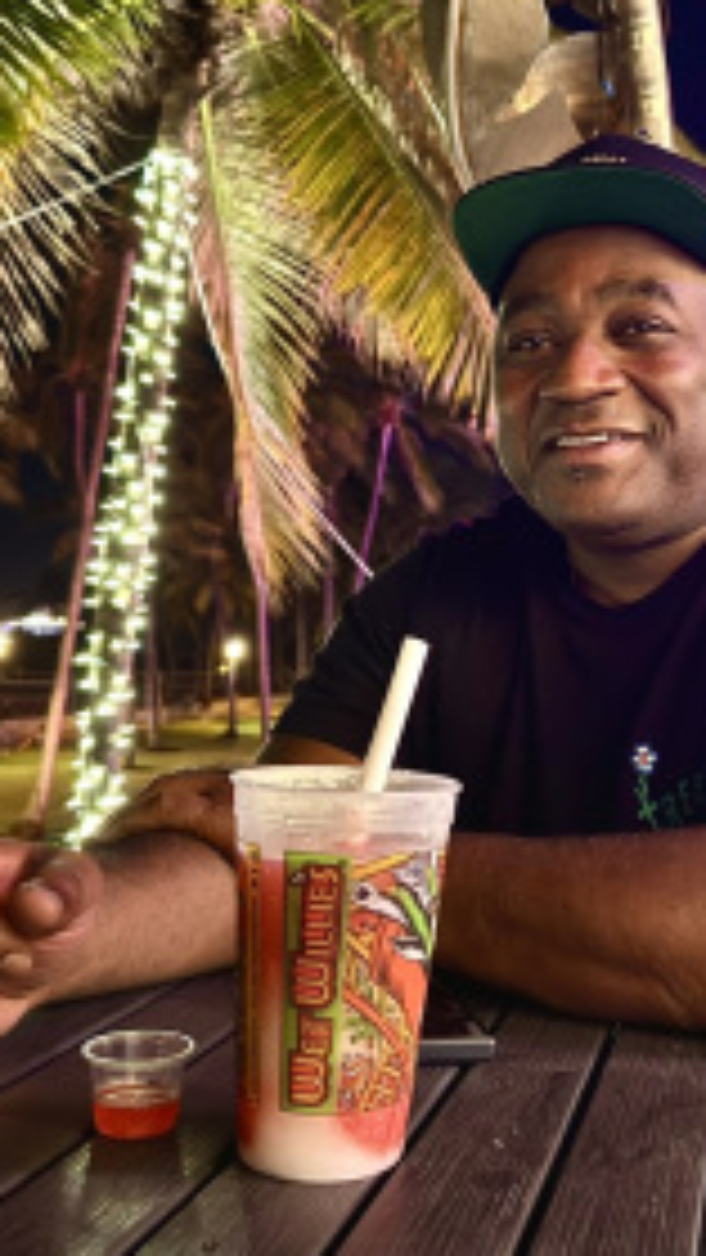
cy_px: 549
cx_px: 542
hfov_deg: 29.2
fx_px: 1331
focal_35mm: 40
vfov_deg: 50.3
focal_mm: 6.76
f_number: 1.78
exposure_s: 1/24
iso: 1600
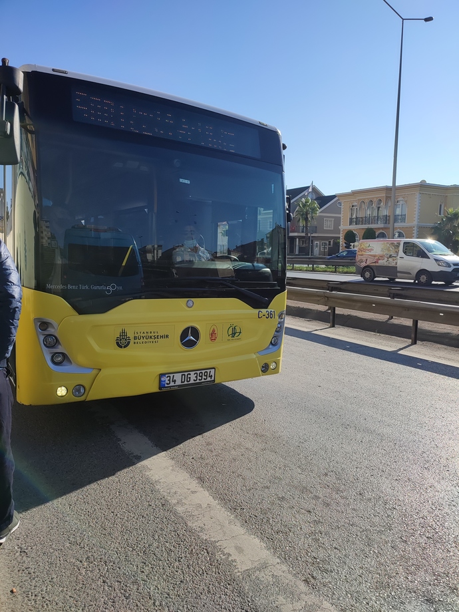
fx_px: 442
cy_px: 306
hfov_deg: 54.9
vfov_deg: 69.4
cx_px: 230
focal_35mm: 25
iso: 50
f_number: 1.9
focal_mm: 6.04
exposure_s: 1/1075
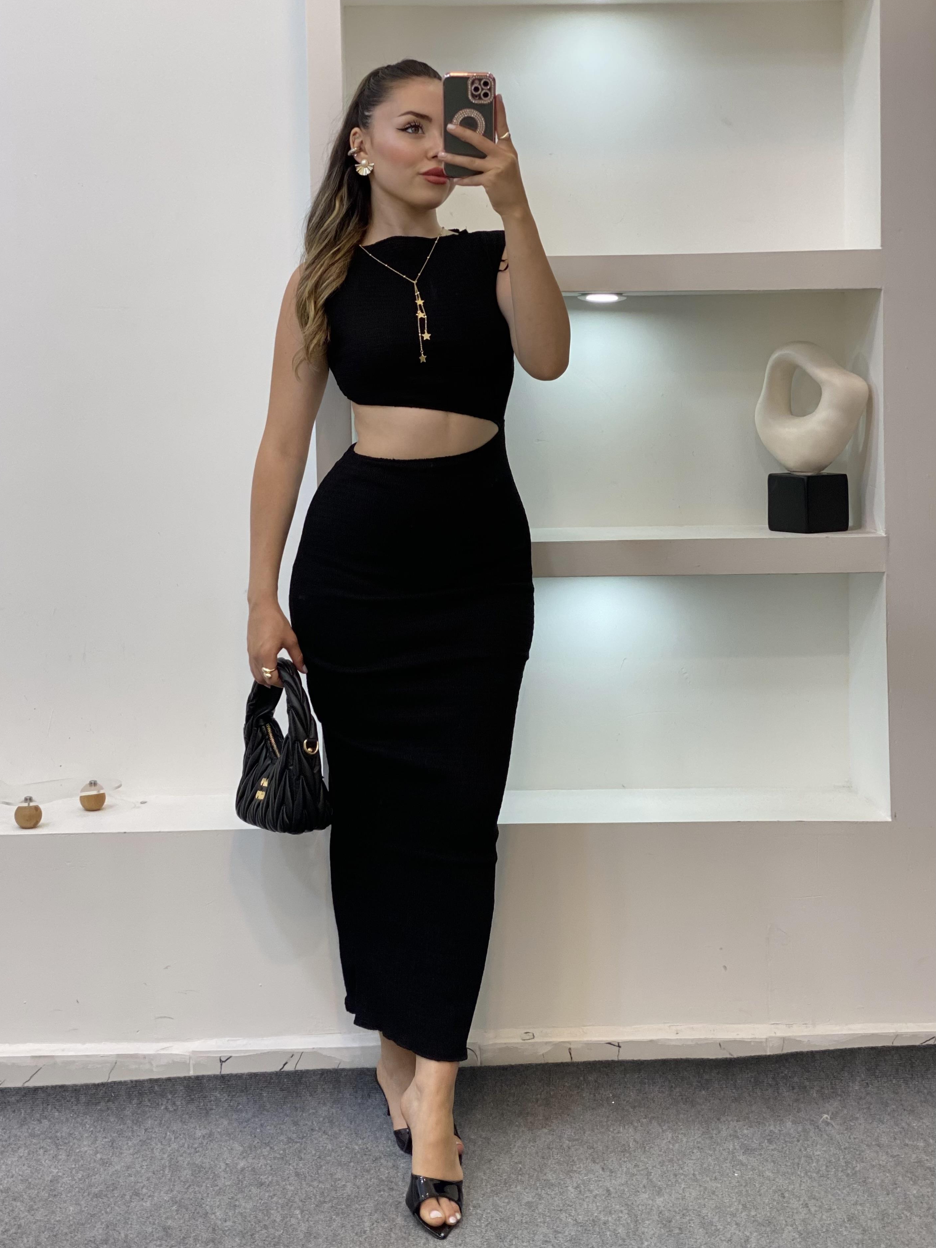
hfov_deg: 27.0
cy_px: 611
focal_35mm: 54
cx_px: 450
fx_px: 1947
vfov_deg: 35.5
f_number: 2
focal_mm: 6
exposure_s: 1/100
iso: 80
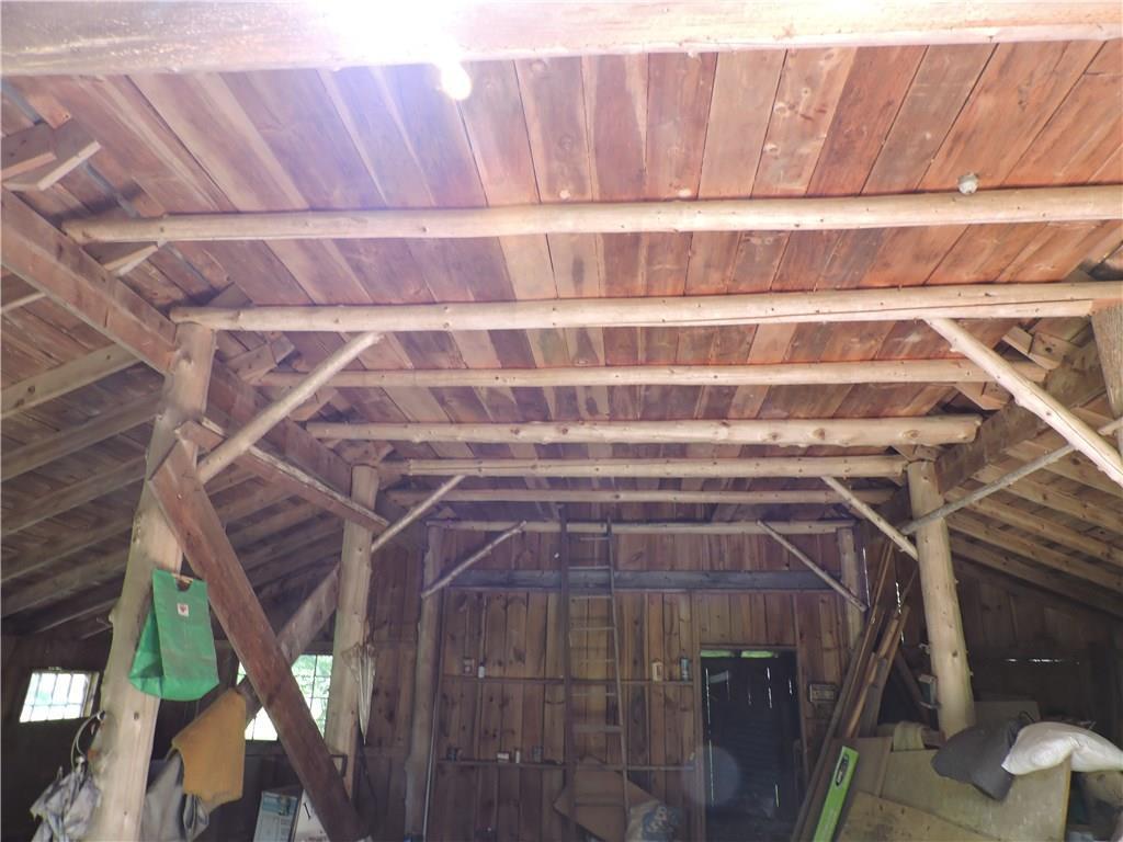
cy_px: 421
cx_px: 562
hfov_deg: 71.6
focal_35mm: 24
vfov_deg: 56.8
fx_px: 779
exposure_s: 1/30
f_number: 3
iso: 125
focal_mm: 4.3
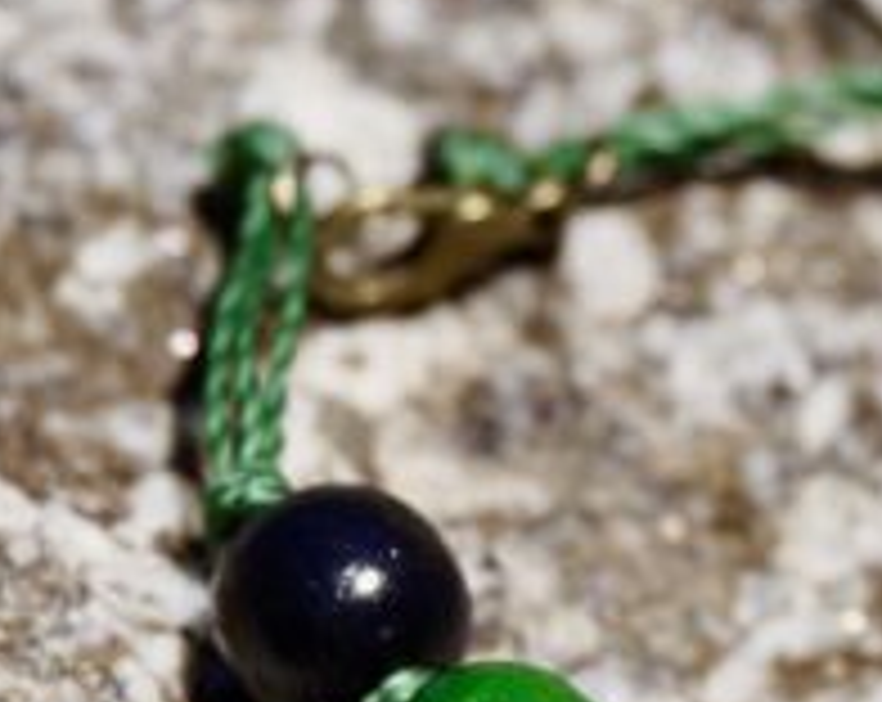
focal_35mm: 516
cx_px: 1125
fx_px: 13443
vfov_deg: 3.0
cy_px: 569
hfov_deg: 3.7
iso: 200
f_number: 5.6
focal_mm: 105
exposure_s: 1/1250
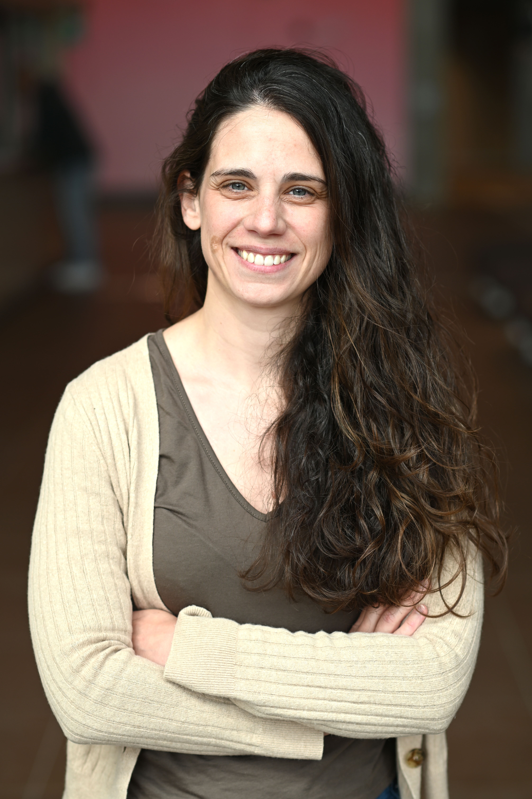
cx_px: 266
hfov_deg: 16.1
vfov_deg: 23.9
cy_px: 400
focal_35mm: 85
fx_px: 1887
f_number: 2.8
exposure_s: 1/125
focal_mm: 85
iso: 100
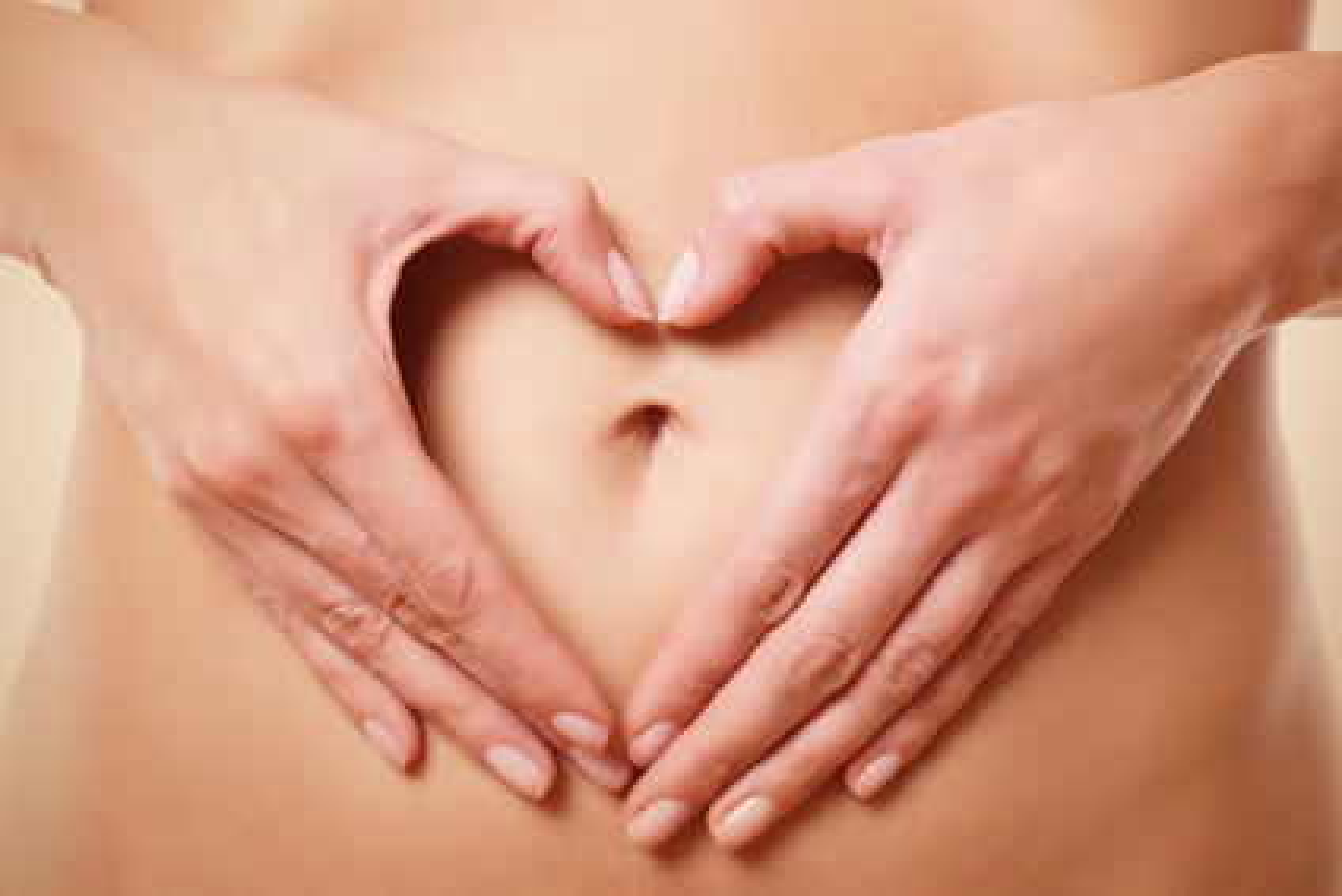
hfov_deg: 27.0
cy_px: 448
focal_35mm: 75
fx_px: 2797
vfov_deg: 18.2
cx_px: 671
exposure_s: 1/125
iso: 100
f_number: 8
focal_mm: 50
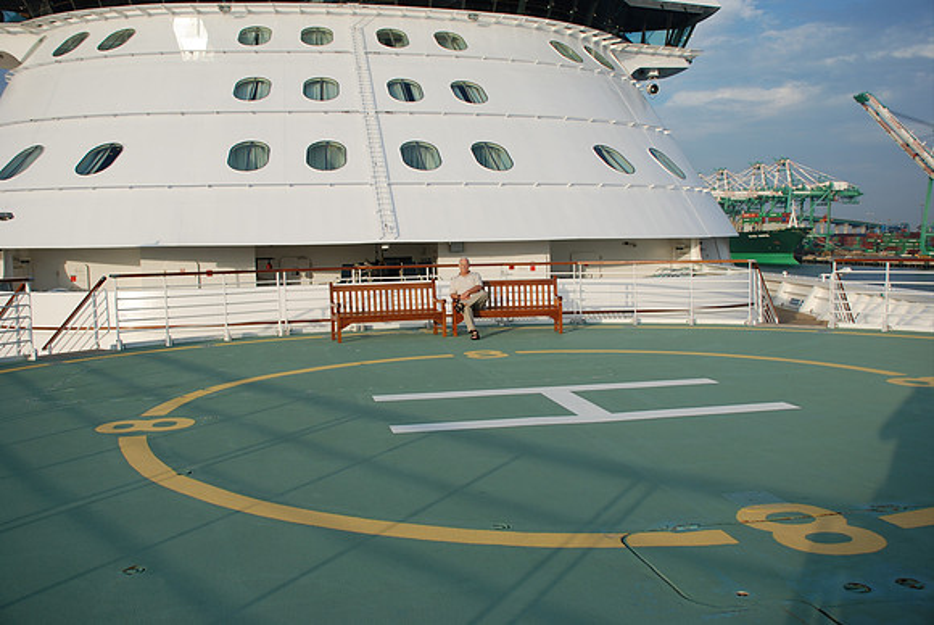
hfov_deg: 57.2
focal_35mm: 33
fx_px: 857
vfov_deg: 40.1
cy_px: 312
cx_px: 467
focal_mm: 22
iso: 100
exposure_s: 1/640
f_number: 3.8
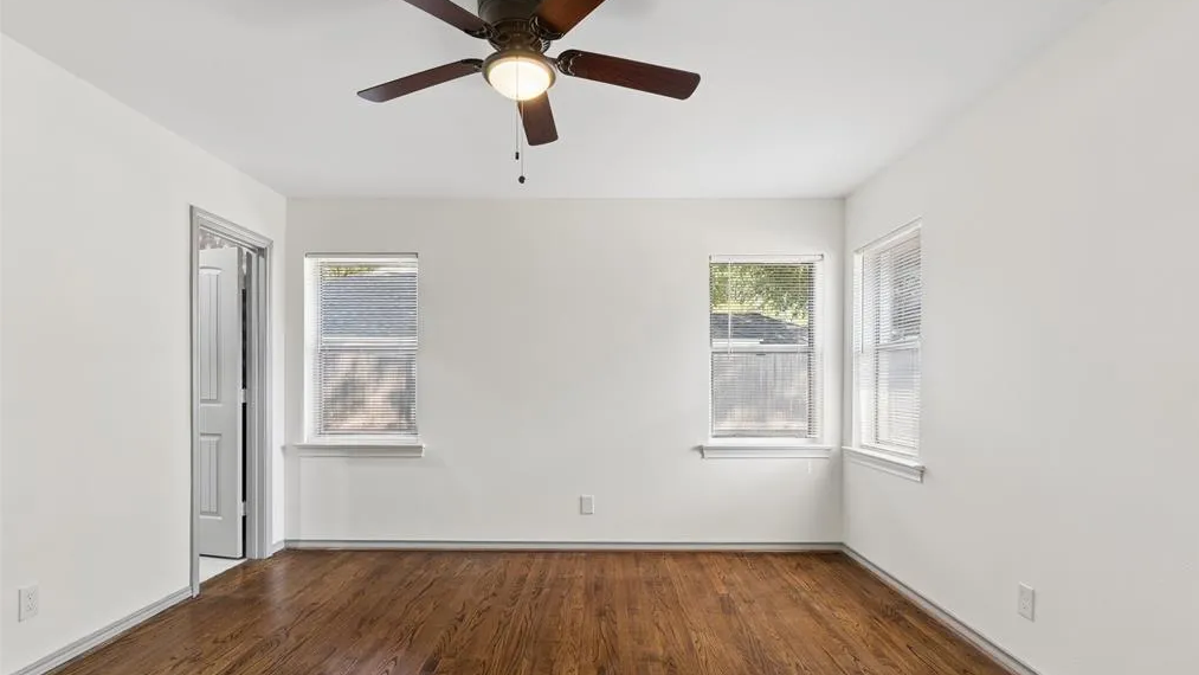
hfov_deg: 92.7
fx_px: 572
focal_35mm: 18
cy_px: 387
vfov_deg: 60.8
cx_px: 605
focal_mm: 17
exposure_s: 1/4
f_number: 10
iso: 400
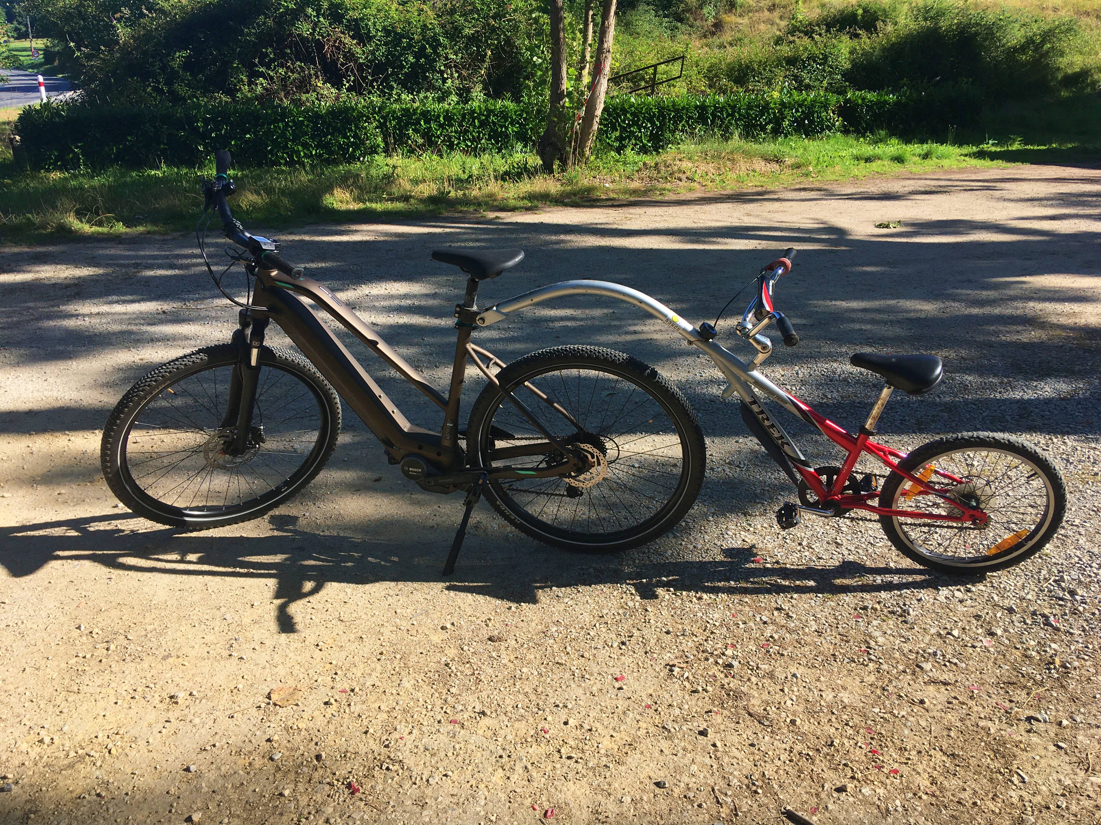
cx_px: 550
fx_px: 922
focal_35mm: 29
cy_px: 412
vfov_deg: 48.2
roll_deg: -0.5
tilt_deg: -22.6
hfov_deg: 61.7
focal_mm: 4.15
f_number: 2.2
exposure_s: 1/999
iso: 25
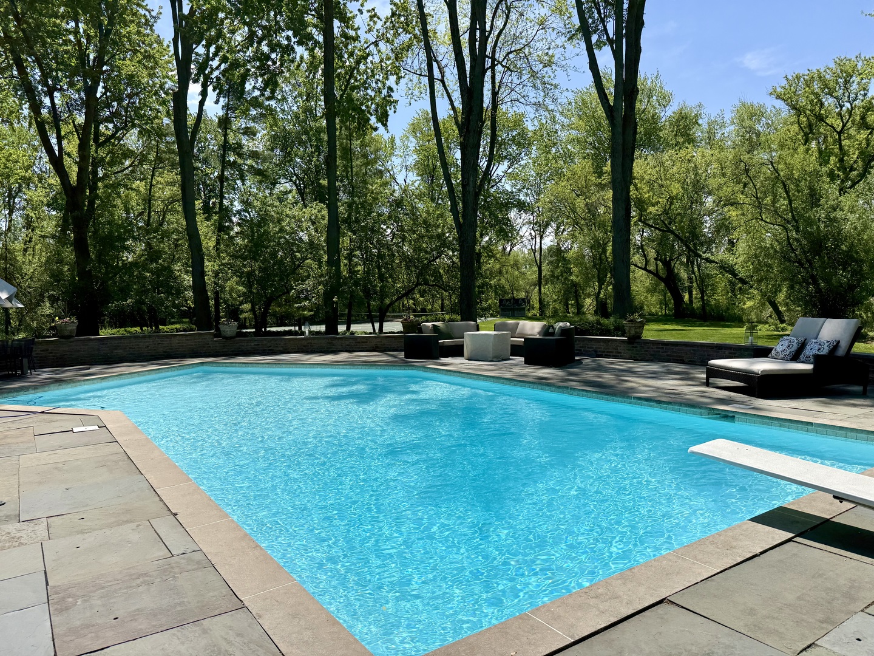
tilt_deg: -3.4
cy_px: 328
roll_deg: +1.9
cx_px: 437
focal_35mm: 24
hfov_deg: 71.6
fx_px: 606
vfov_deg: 56.8
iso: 80
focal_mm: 6.76
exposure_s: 1/7353
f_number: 1.78
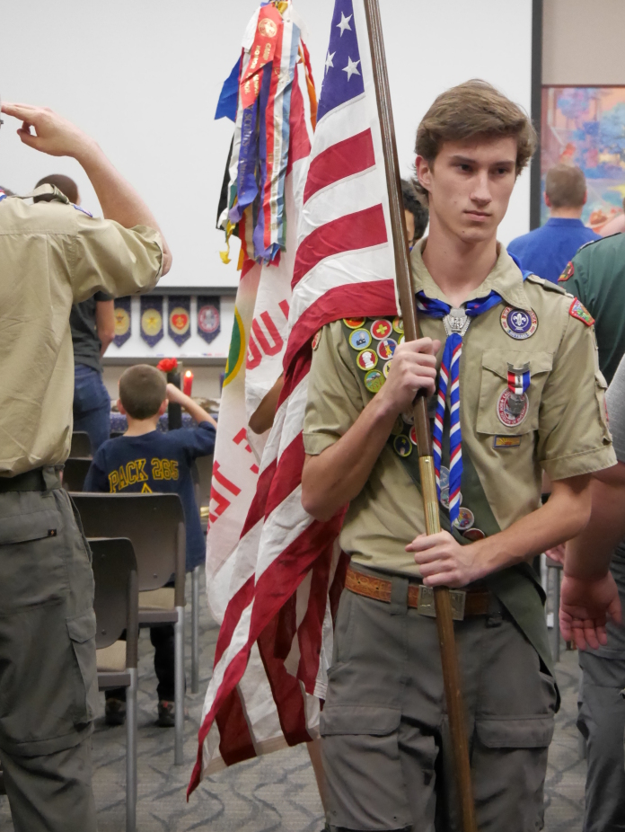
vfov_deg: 21.3
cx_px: 354
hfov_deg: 16.1
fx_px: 2212
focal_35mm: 92
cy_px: 395
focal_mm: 40
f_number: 4.7
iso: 6400
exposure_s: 1/125
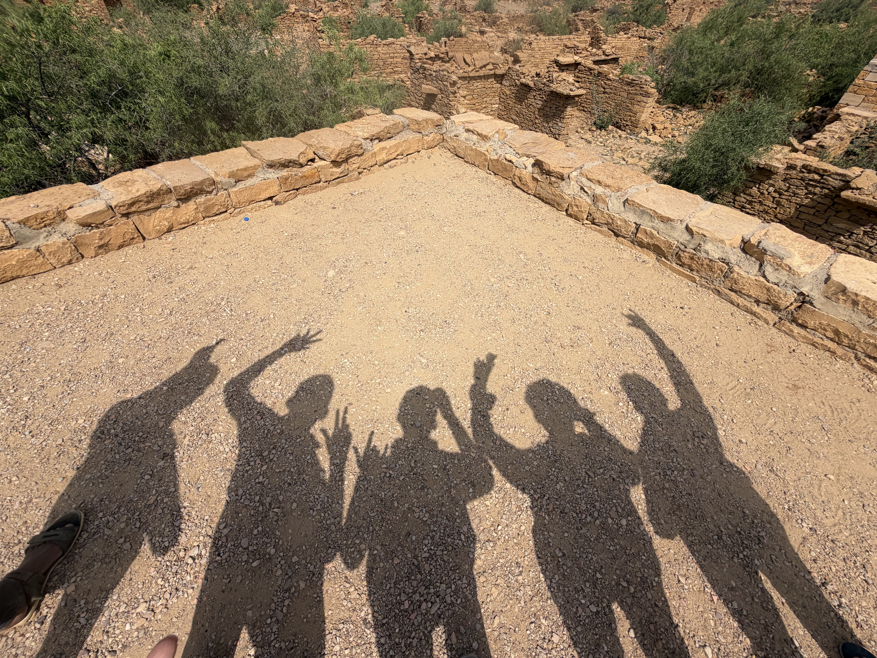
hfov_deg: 102.1
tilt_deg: -45.4
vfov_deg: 85.7
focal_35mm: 14
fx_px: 355
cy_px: 329
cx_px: 438
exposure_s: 1/1167
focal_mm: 2.22
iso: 20
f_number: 2.2
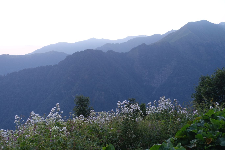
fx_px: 300
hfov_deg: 41.1
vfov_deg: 28.1
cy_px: 75
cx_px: 112
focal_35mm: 48
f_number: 2.8
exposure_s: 1/50
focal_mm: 17.7
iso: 200
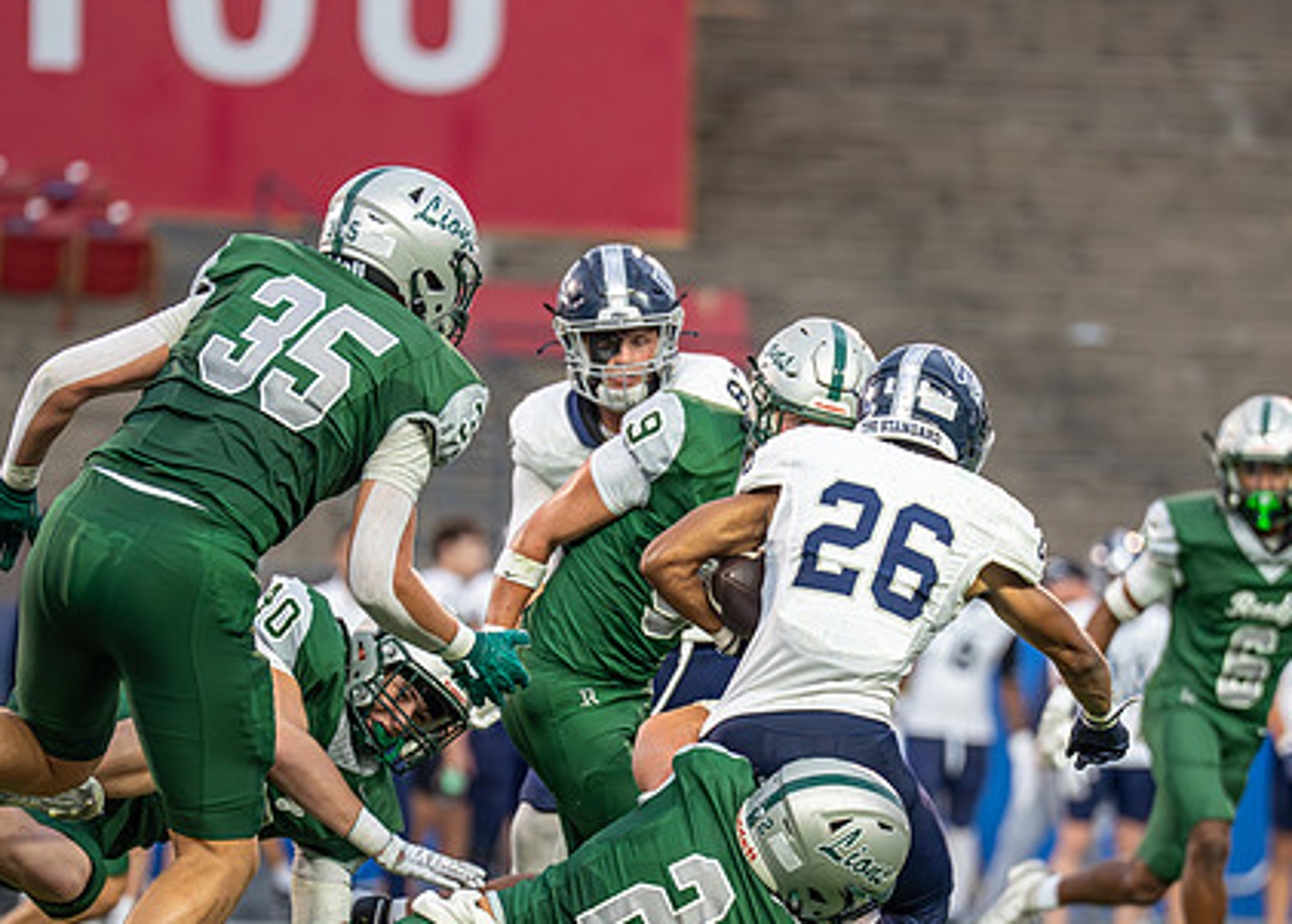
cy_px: 639
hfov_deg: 5.4
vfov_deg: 3.9
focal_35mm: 373
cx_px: 735
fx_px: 13691
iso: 1600
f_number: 2.8
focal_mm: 200
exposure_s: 1/1250
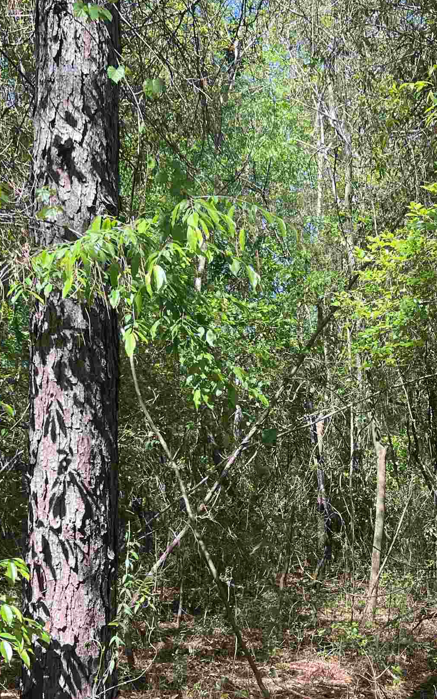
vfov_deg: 38.5
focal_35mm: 52
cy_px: 450
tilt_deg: +1.2
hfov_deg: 24.7
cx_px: 303
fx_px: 991
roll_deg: -1.2
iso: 50
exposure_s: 1/646
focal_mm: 5.7
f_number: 1.5
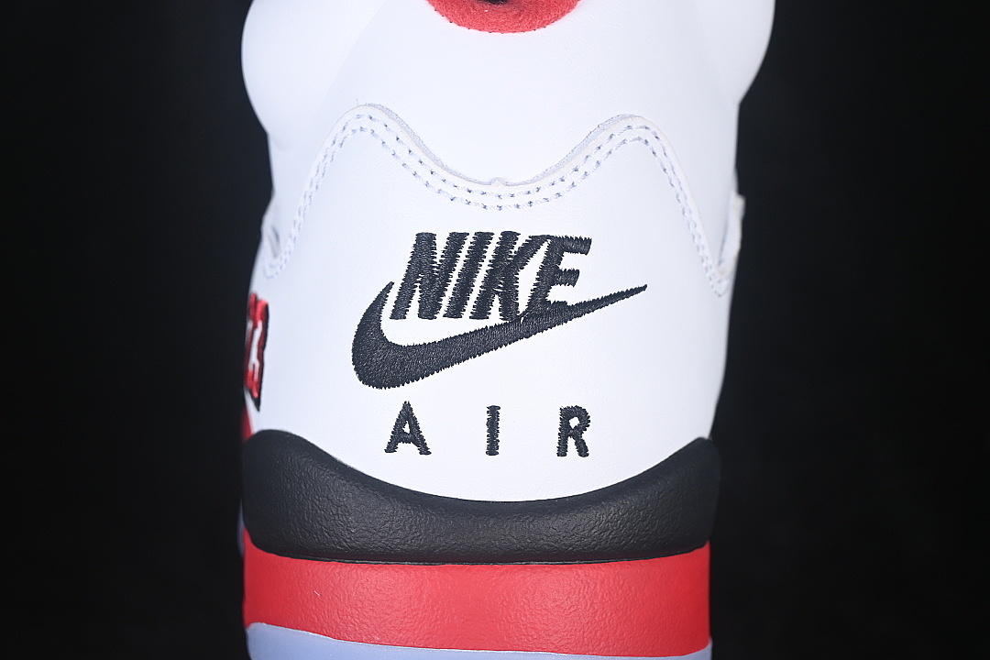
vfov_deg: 18.2
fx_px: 2062
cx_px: 495
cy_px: 330
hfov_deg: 27.0
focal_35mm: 75
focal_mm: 50
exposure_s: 1/80
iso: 160
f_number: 7.1
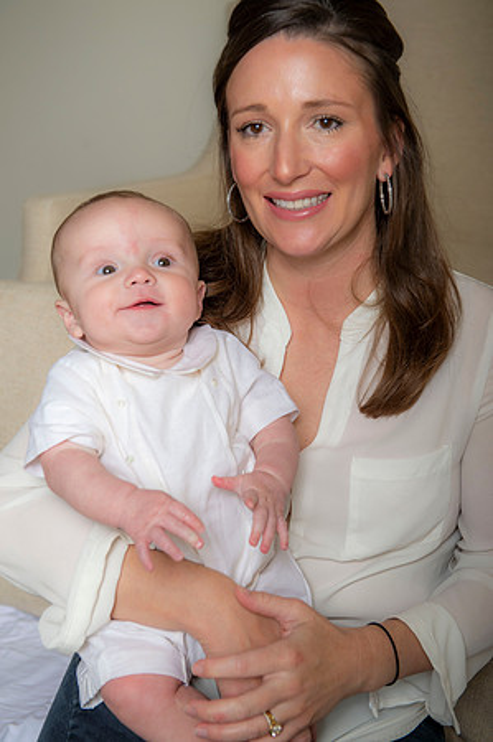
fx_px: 1153
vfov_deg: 35.7
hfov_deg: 24.1
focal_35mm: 56
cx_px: 246
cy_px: 371
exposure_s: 1/200
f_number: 5
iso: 200
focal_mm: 56
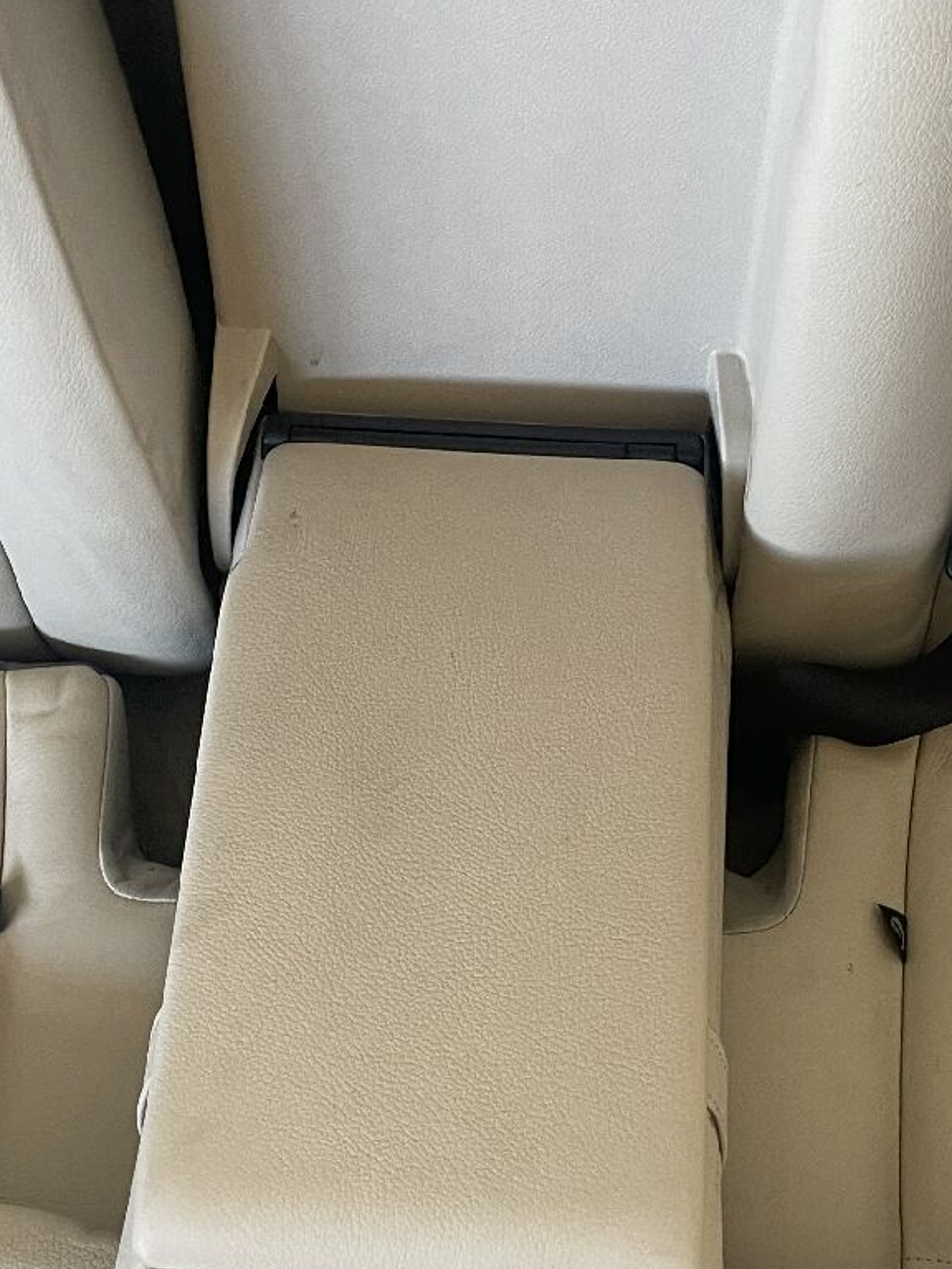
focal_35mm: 65
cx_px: 490
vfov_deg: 29.5
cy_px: 882
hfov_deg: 22.6
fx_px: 2383
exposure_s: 1/60
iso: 200
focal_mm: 5.1
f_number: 1.6
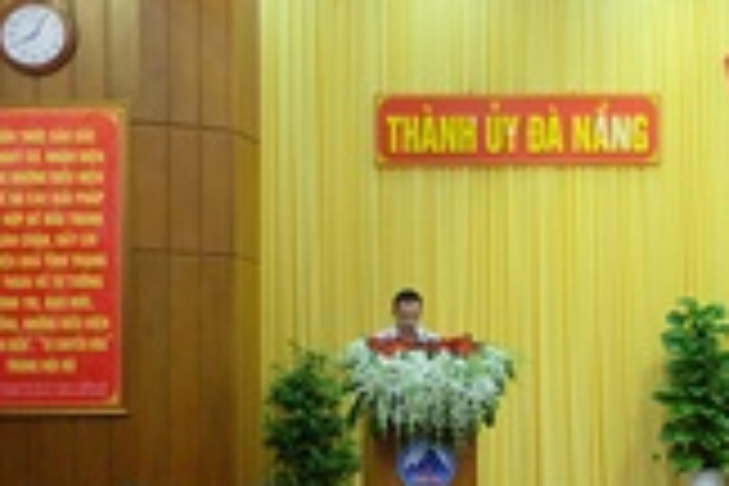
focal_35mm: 100
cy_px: 315
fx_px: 2025
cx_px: 922
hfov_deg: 19.0
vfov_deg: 13.7
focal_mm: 24.3
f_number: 4.2
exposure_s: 1/42
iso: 800
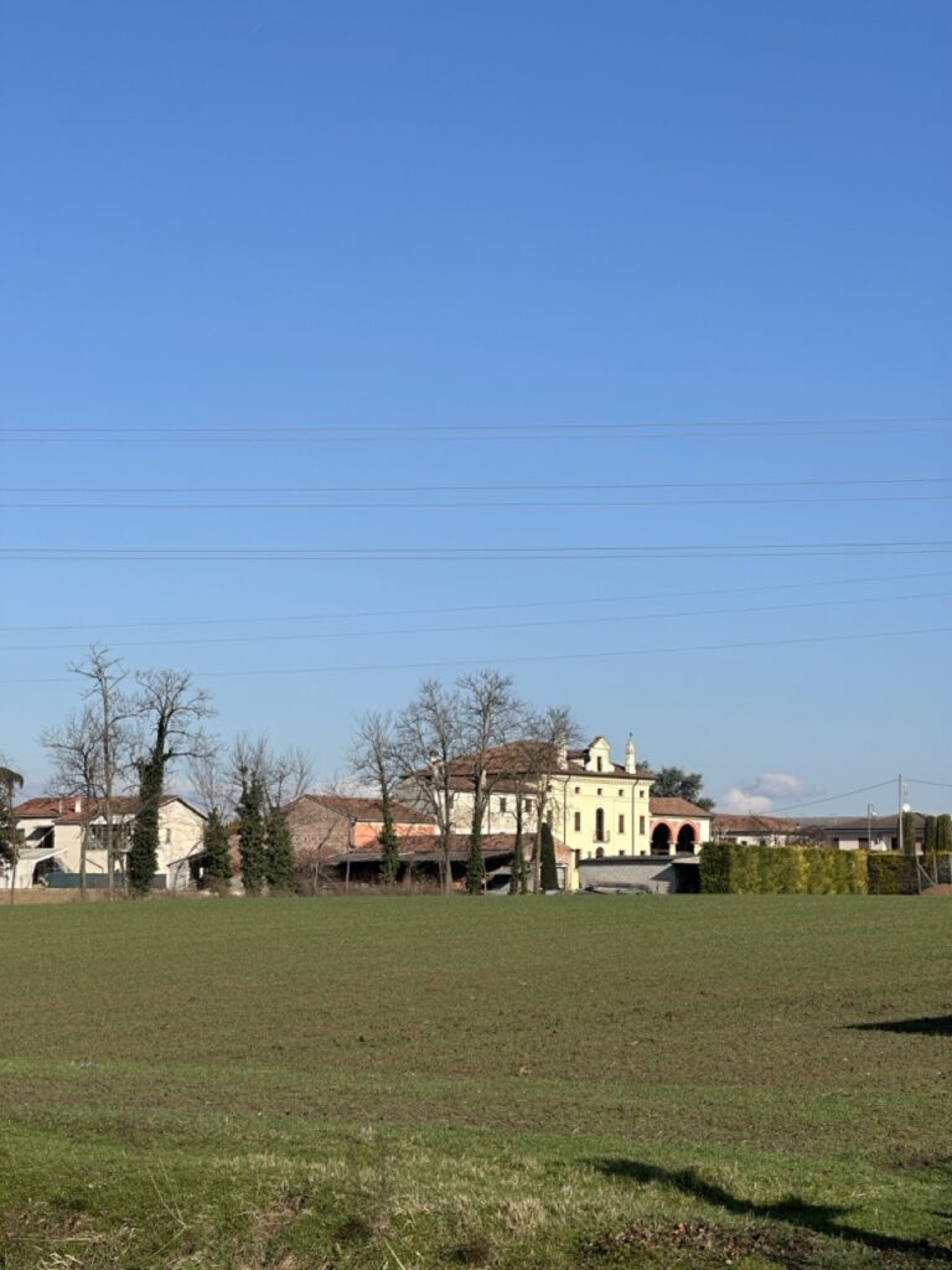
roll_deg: -1.3
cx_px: 476
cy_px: 635
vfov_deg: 25.3
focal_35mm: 77
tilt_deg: +7.1
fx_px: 2824
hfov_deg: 19.1
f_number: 2.8
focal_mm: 9
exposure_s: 1/1074
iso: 32
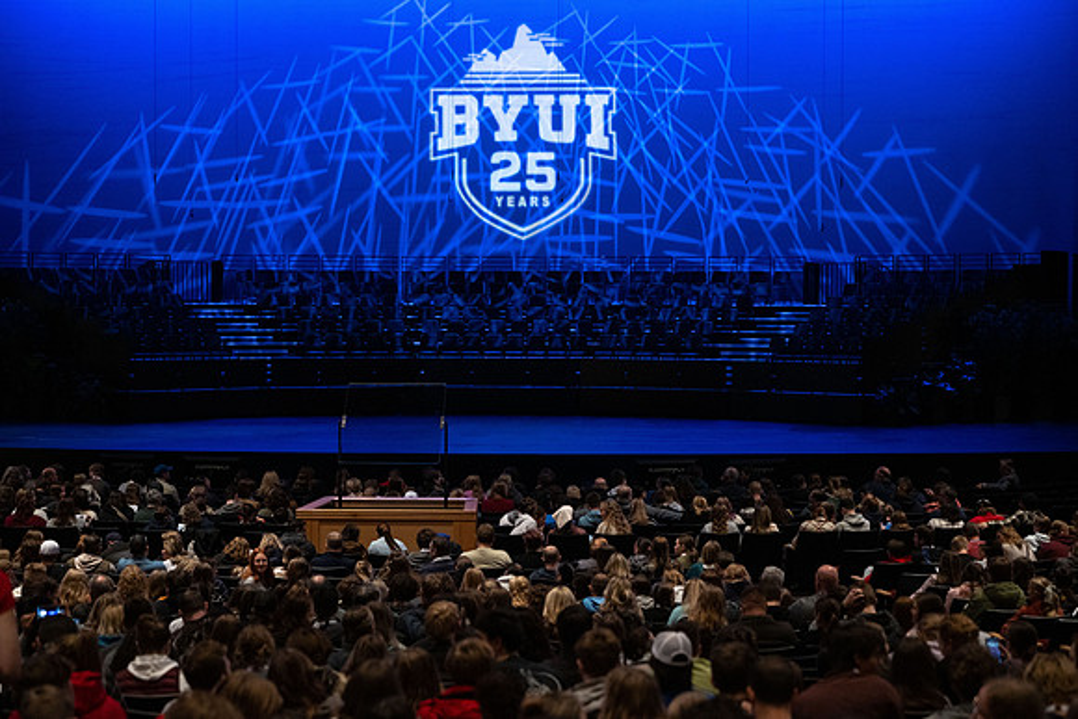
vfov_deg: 19.5
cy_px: 360
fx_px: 2097
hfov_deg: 28.8
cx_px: 539
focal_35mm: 70
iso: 2500
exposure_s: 1/160
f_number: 2.8
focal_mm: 70
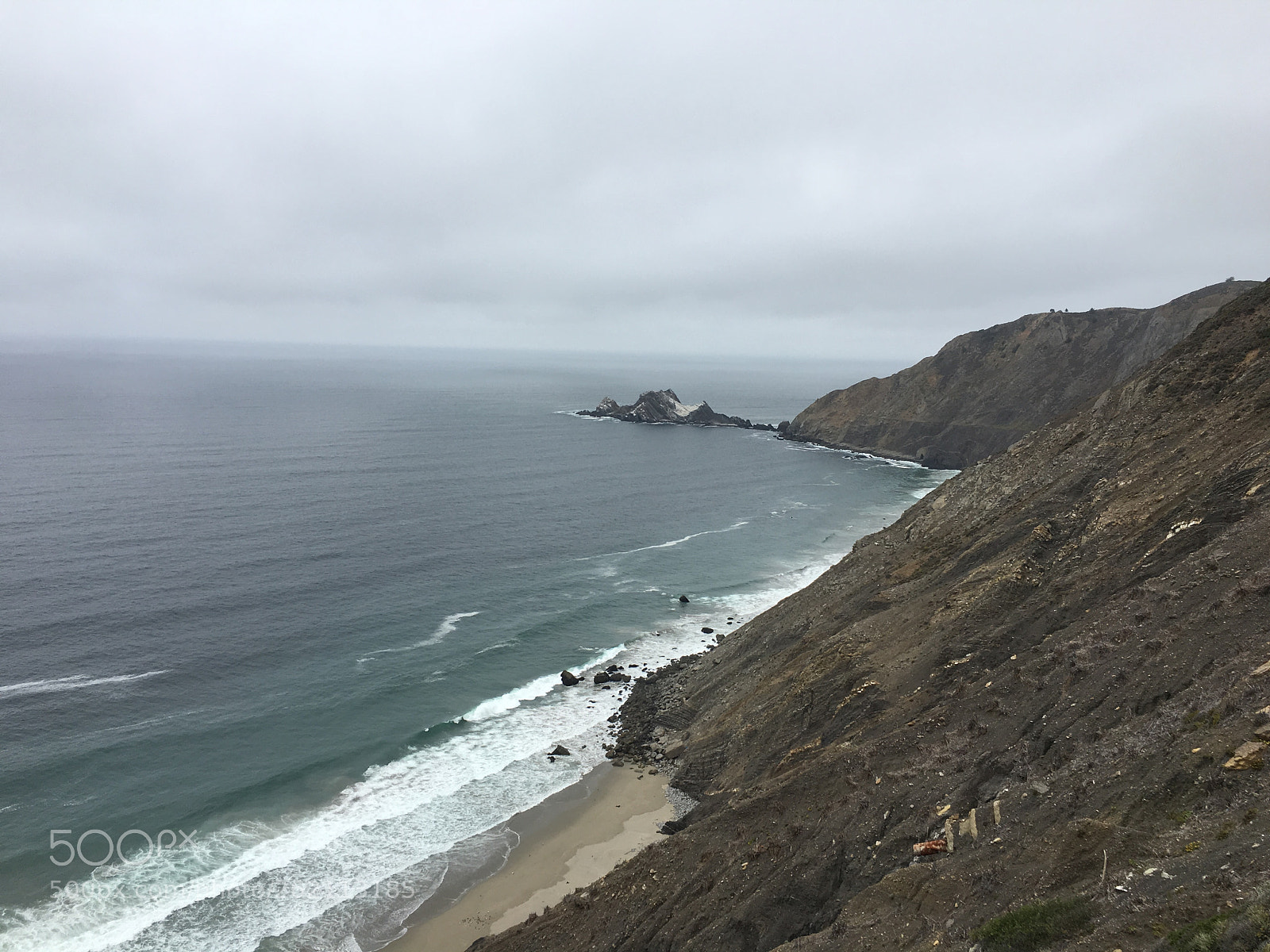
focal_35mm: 29
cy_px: 476
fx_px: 1064
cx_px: 635
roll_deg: -1.9
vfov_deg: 48.2
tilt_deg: -7.5
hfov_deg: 61.7
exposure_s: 1/1326
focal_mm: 4.15
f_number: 2.2
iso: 25
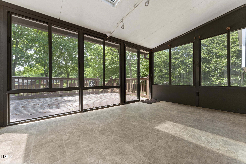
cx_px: 123
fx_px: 96
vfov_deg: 81.2
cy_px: 82
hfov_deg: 104.3
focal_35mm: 14
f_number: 10
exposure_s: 1/25
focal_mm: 14
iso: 500
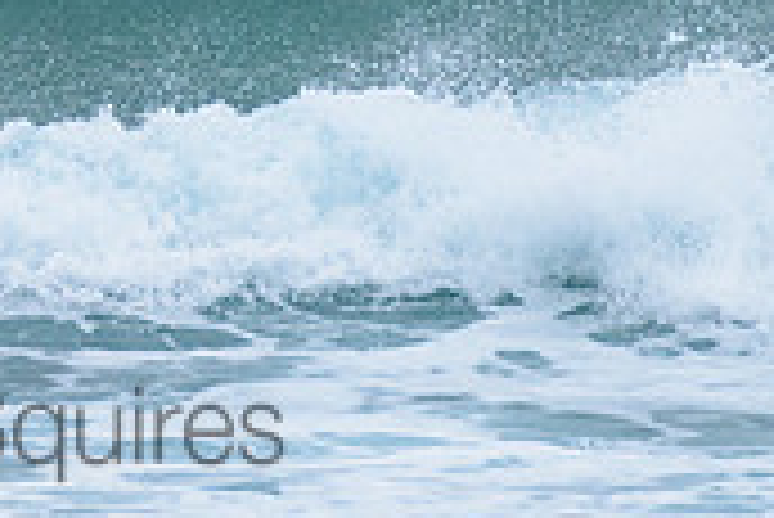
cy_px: -345
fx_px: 44369
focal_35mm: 2062
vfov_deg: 0.7
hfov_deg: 1.0
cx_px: -98
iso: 640
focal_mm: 500
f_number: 5.6
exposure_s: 1/2000
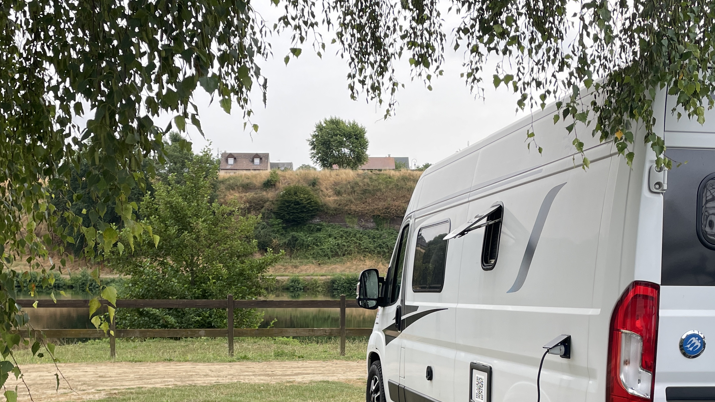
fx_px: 910
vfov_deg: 23.9
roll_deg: +0.2
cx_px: 335
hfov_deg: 42.9
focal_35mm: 48
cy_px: 397
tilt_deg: -7.5
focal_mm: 4.2
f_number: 1.6
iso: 32
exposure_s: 1/686
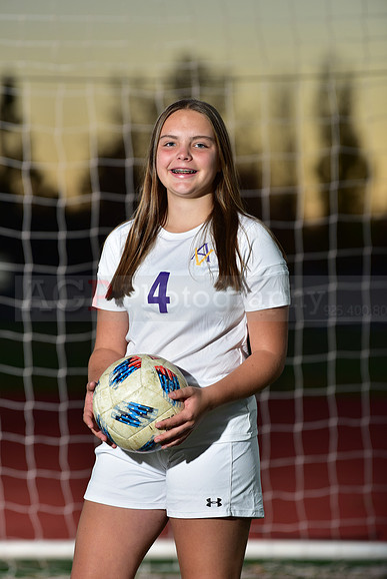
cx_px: 194
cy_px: 290
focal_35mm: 200
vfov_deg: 10.3
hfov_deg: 6.9
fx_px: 3223
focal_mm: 200
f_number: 4.5
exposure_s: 1/250
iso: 250
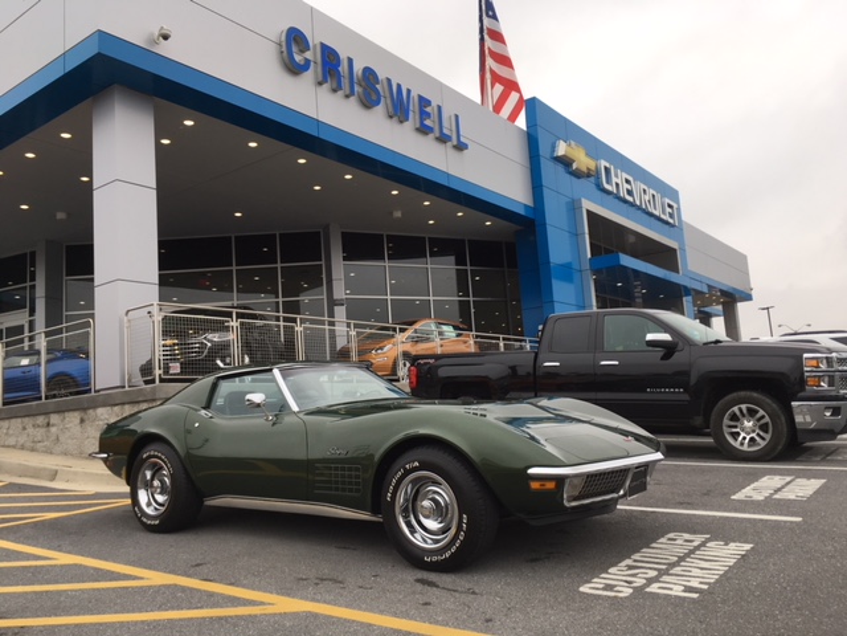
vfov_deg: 48.2
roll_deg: +2.8
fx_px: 710
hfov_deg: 61.7
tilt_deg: +8.9
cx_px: 424
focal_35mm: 29
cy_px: 318
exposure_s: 1/120
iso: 25
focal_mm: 4.15
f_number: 2.2
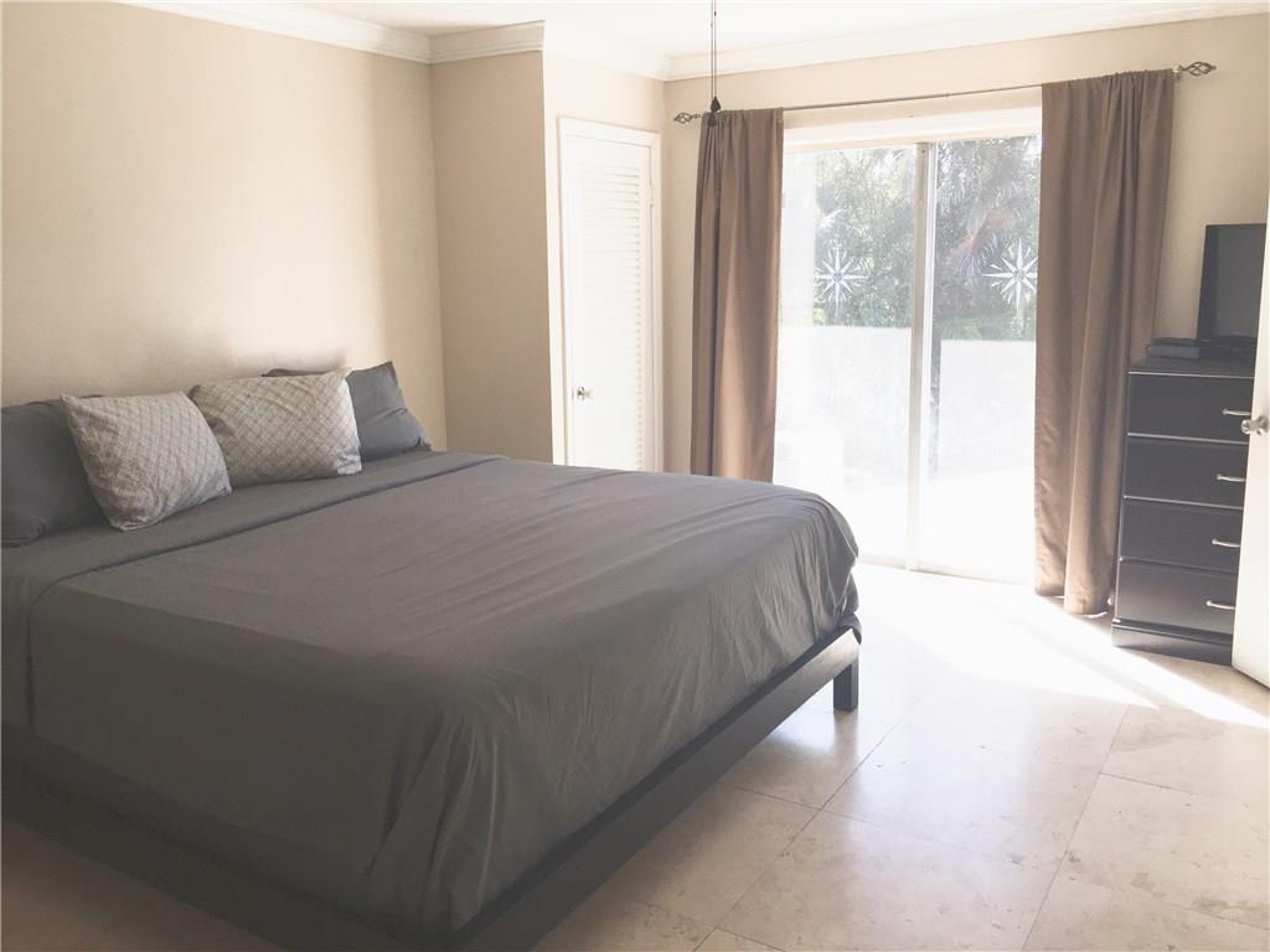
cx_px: 635
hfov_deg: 61.7
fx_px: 1064
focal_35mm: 29
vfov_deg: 48.2
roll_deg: +0.8
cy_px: 476
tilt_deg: -9.5
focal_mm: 4.15
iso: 50
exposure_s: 1/120
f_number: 2.2
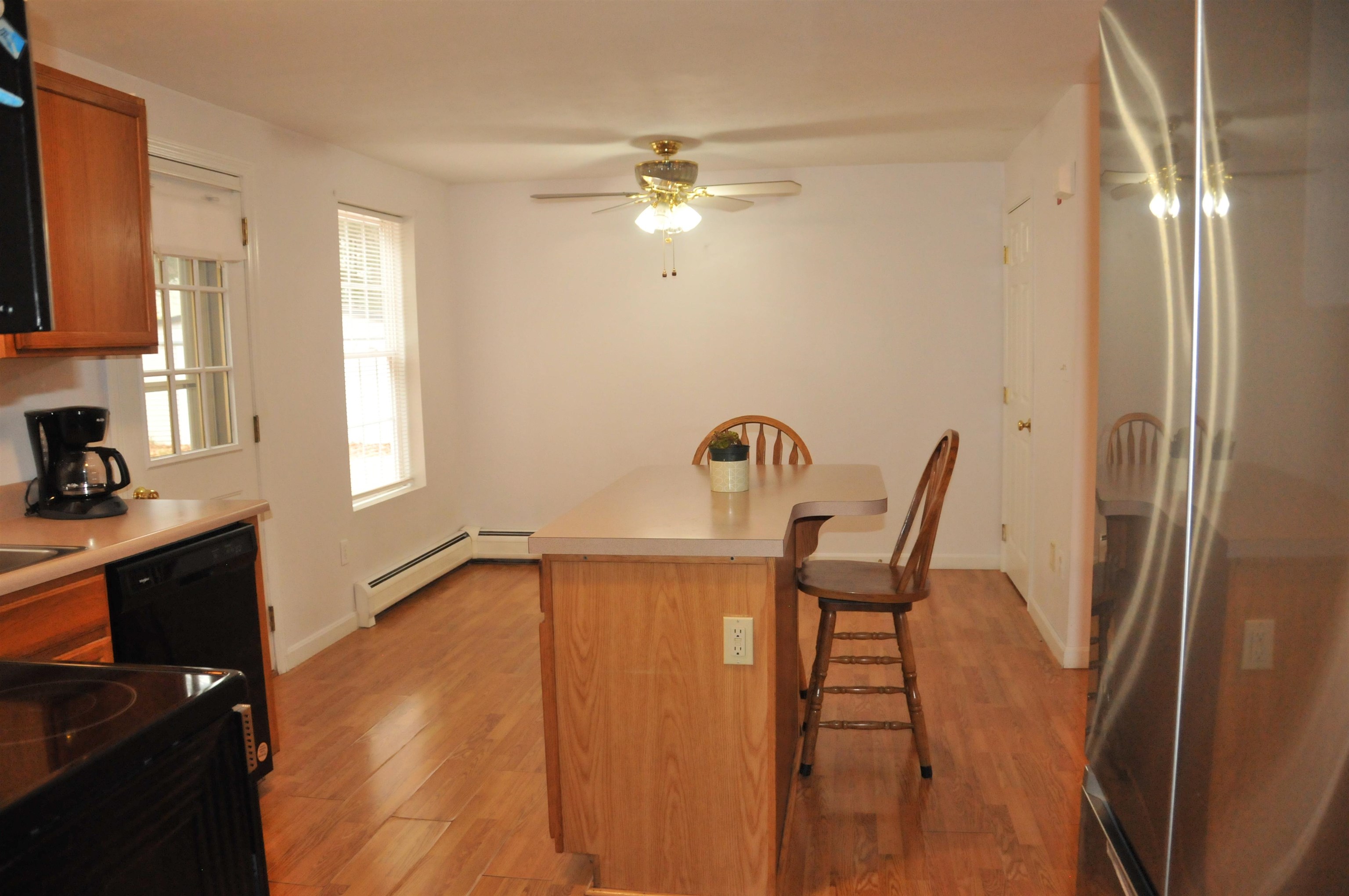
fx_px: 1010
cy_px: 448
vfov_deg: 47.8
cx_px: 674
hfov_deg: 67.4
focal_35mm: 27
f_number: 4
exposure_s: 1/160
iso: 1600
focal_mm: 18
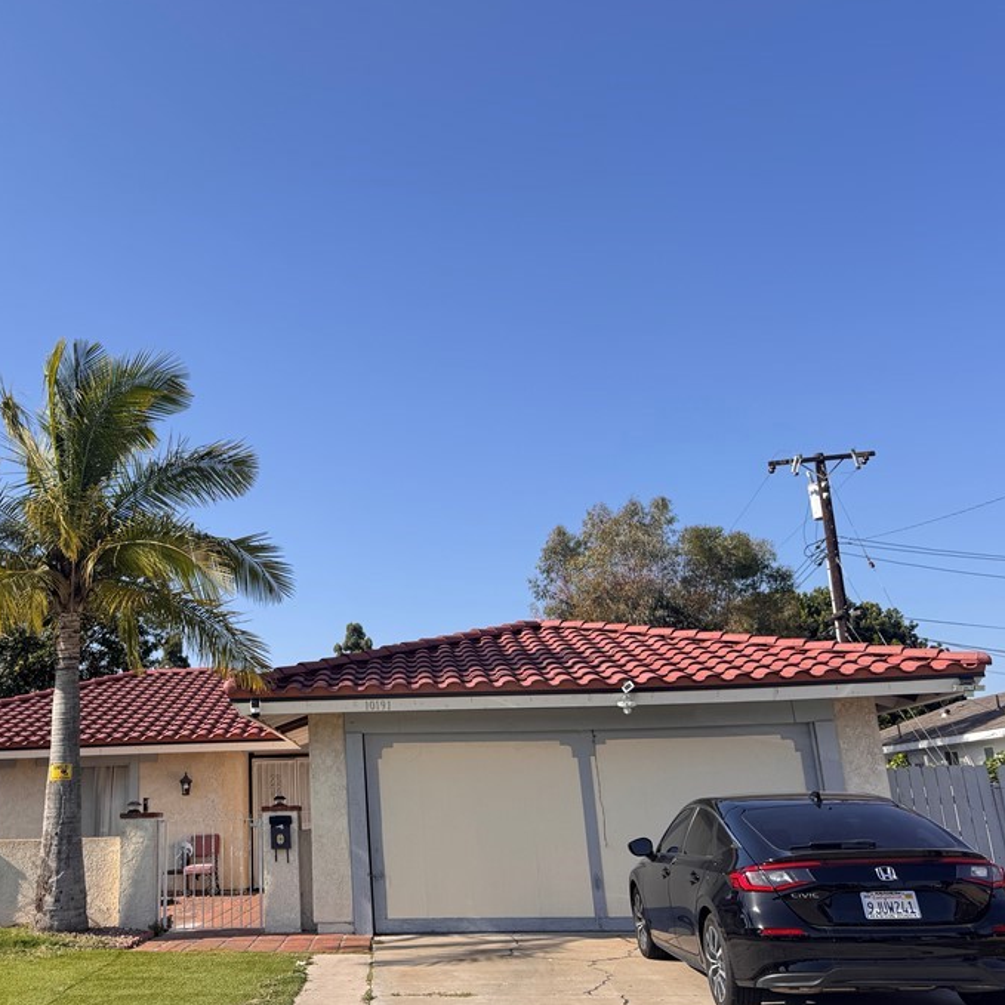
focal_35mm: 32
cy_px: 502
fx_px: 1051
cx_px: 275
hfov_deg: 49.4
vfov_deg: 51.1
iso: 80
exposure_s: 1/2833
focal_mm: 6.76
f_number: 1.78
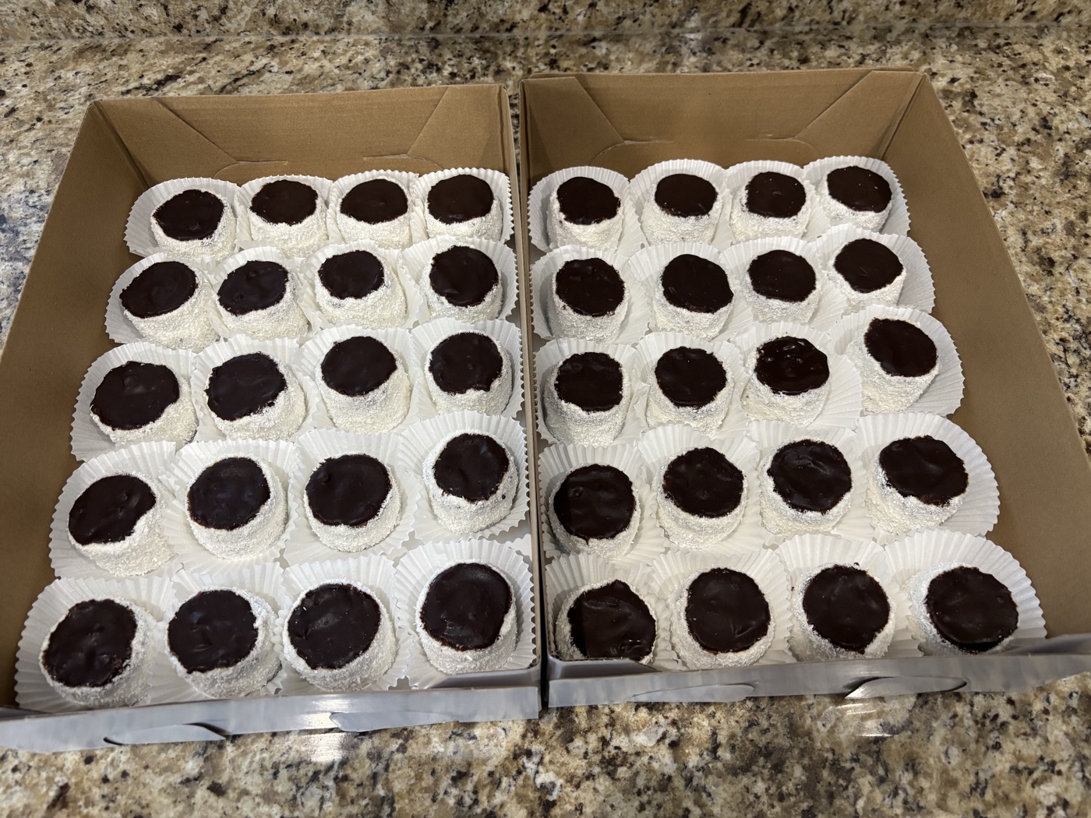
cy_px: 409
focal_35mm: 26
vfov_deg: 53.1
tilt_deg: -59.0
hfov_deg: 67.3
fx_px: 819
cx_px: 546
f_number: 1.6
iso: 320
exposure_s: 1/60
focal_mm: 5.96
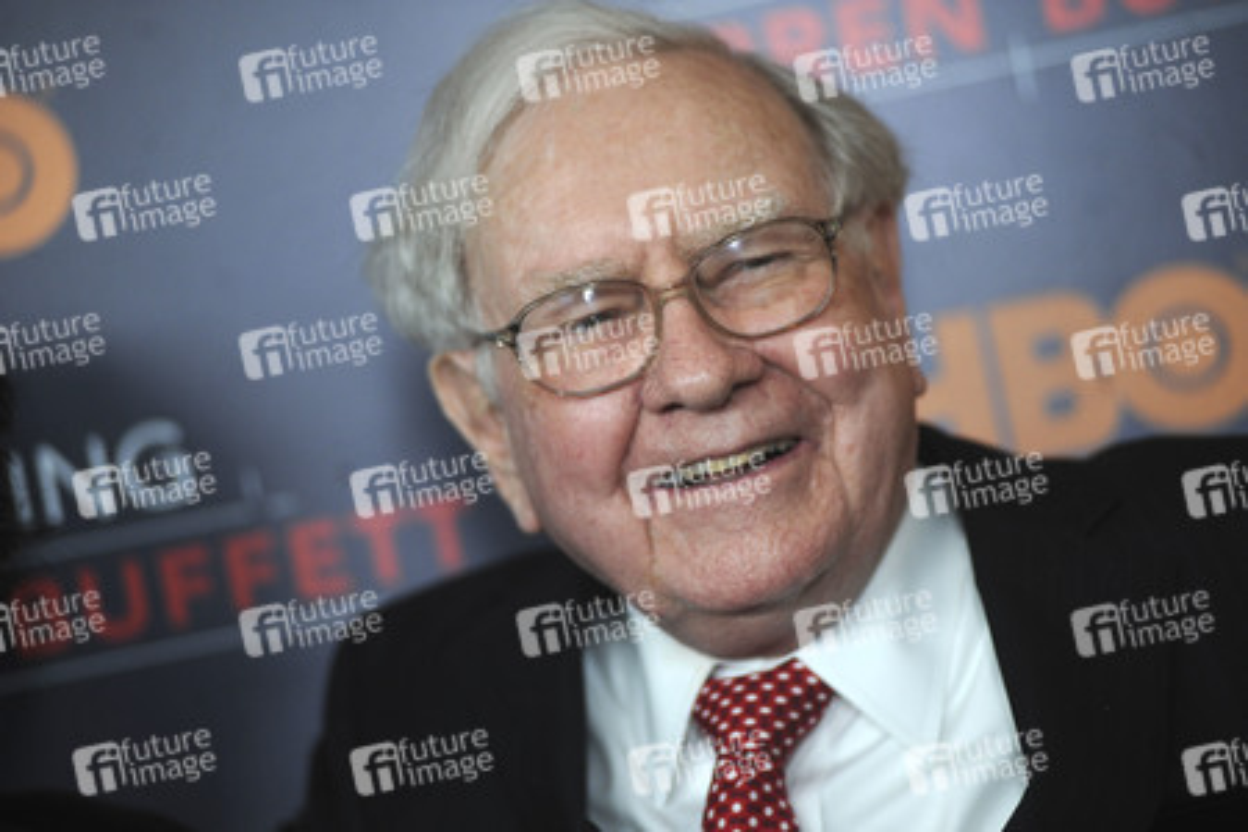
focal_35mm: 160
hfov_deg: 12.8
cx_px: 624
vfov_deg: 8.6
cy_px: 416
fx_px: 5546
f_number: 3.5
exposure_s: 1/320
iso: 1600
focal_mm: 160
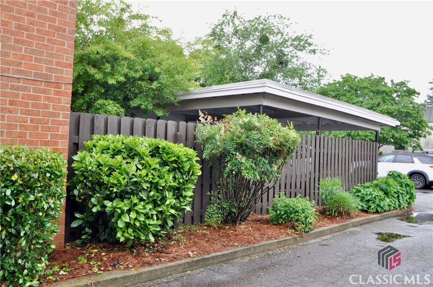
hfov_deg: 62.0
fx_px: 360
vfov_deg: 43.5
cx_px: 216
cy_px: 144
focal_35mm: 30
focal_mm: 20
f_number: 5.6
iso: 200
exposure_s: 1/125
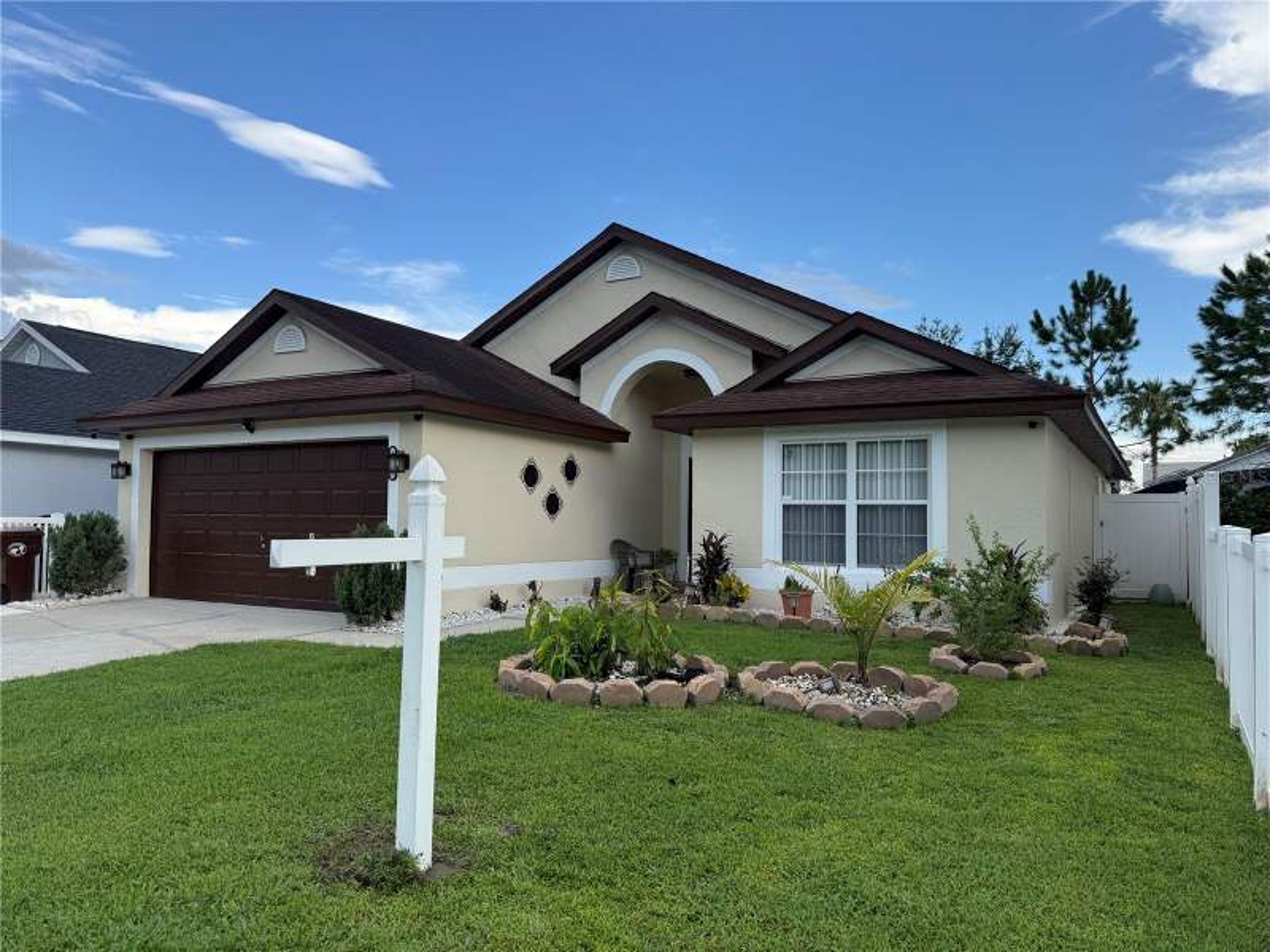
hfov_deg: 71.6
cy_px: 476
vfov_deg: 56.8
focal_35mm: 24
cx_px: 635
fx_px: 881
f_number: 1.78
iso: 80
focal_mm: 6.76
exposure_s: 1/1493
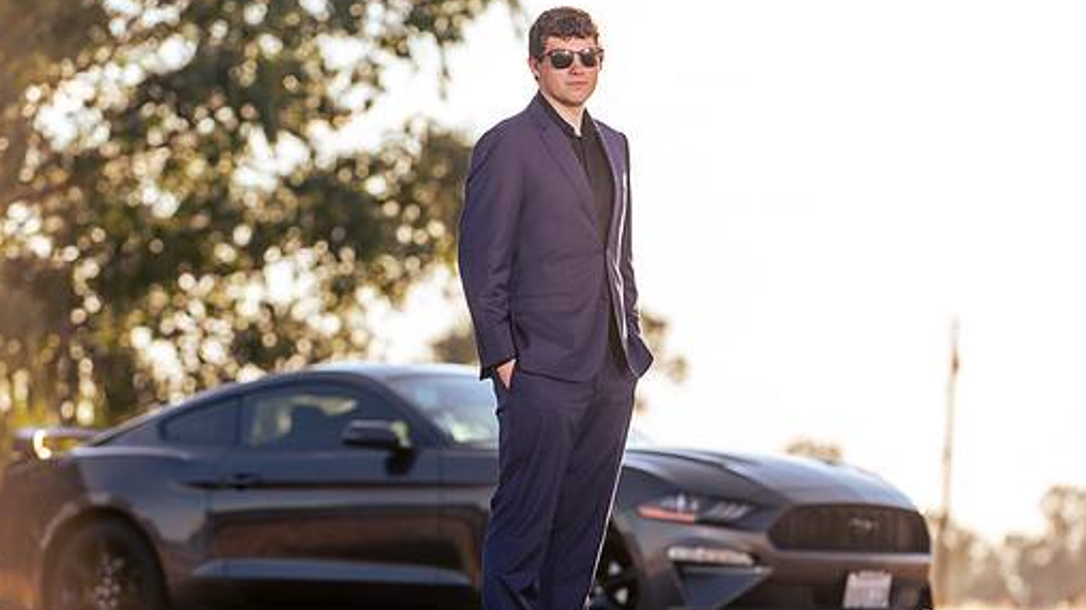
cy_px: 350
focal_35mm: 202
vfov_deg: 6.0
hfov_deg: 10.7
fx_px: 5816
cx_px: 527
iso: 31
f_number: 4
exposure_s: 1/250
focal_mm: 155
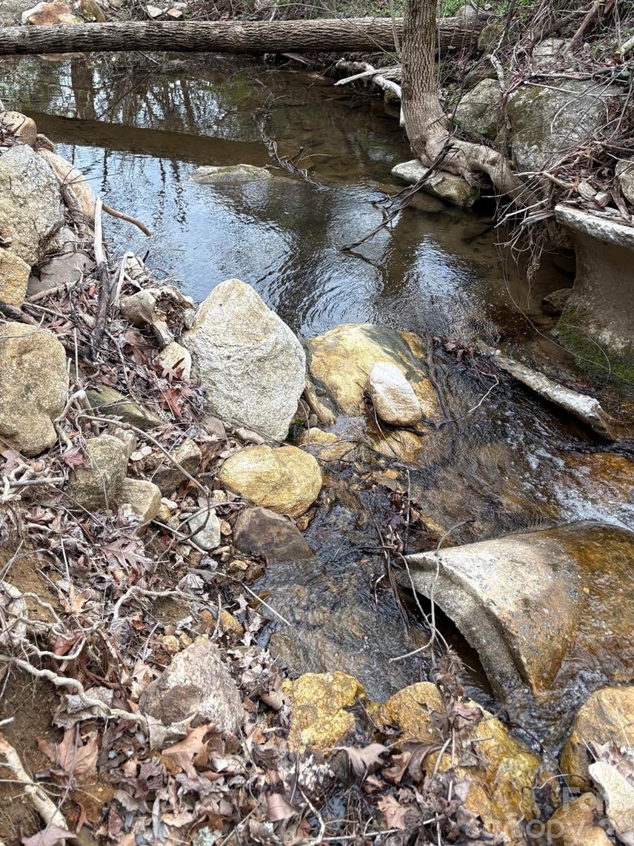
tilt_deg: -25.8
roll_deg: -2.0
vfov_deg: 51.8
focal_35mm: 35
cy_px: 296
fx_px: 855
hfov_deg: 40.6
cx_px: 273
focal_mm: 5.96
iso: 40
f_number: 1.6
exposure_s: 1/214
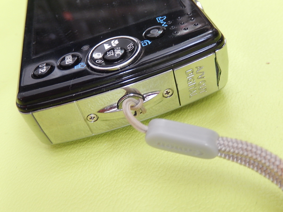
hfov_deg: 45.8
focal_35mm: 41
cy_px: 106
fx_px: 335
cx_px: 142
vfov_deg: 35.1
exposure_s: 1/30
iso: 400
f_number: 4.2
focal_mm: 7.3
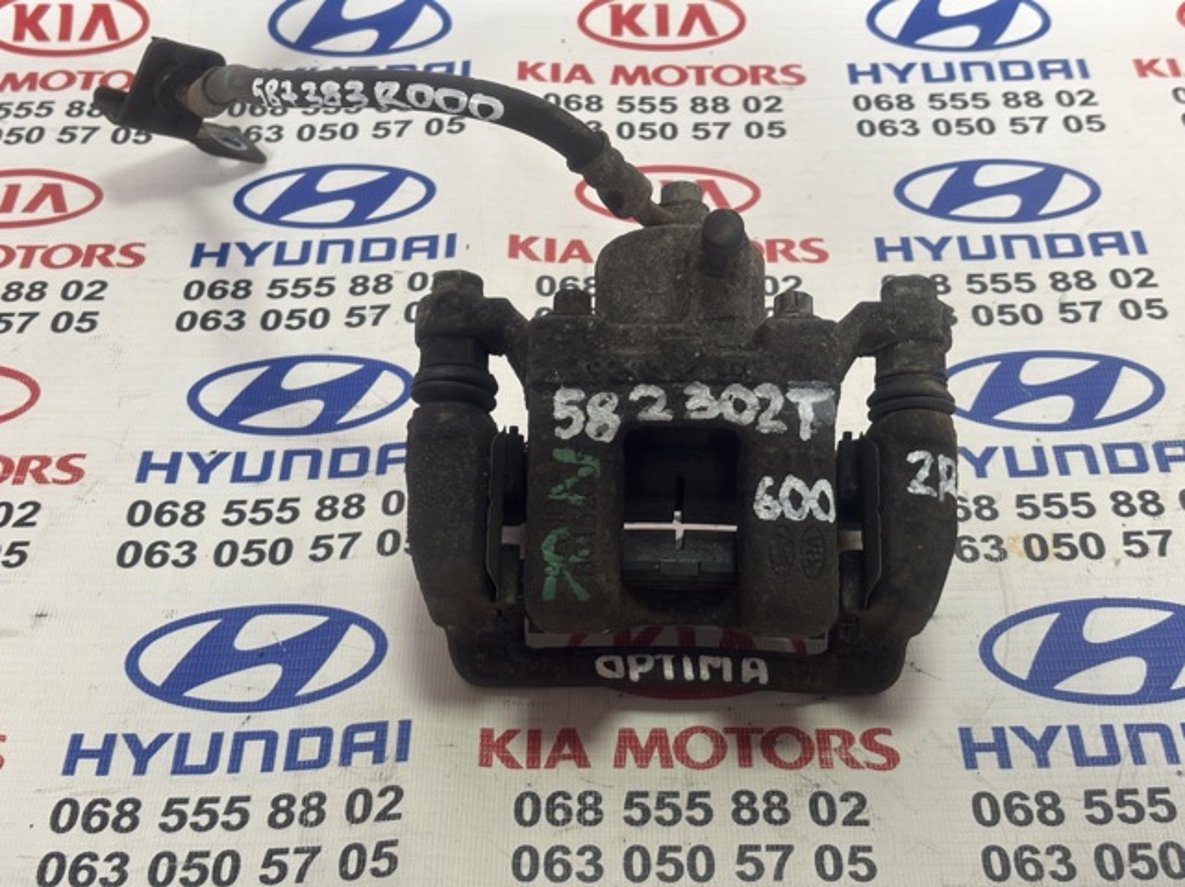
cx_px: 592
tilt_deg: -45.4
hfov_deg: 36.8
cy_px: 444
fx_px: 1779
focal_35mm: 52
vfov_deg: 28.0
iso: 50
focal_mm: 5.96
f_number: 1.6
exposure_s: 1/60
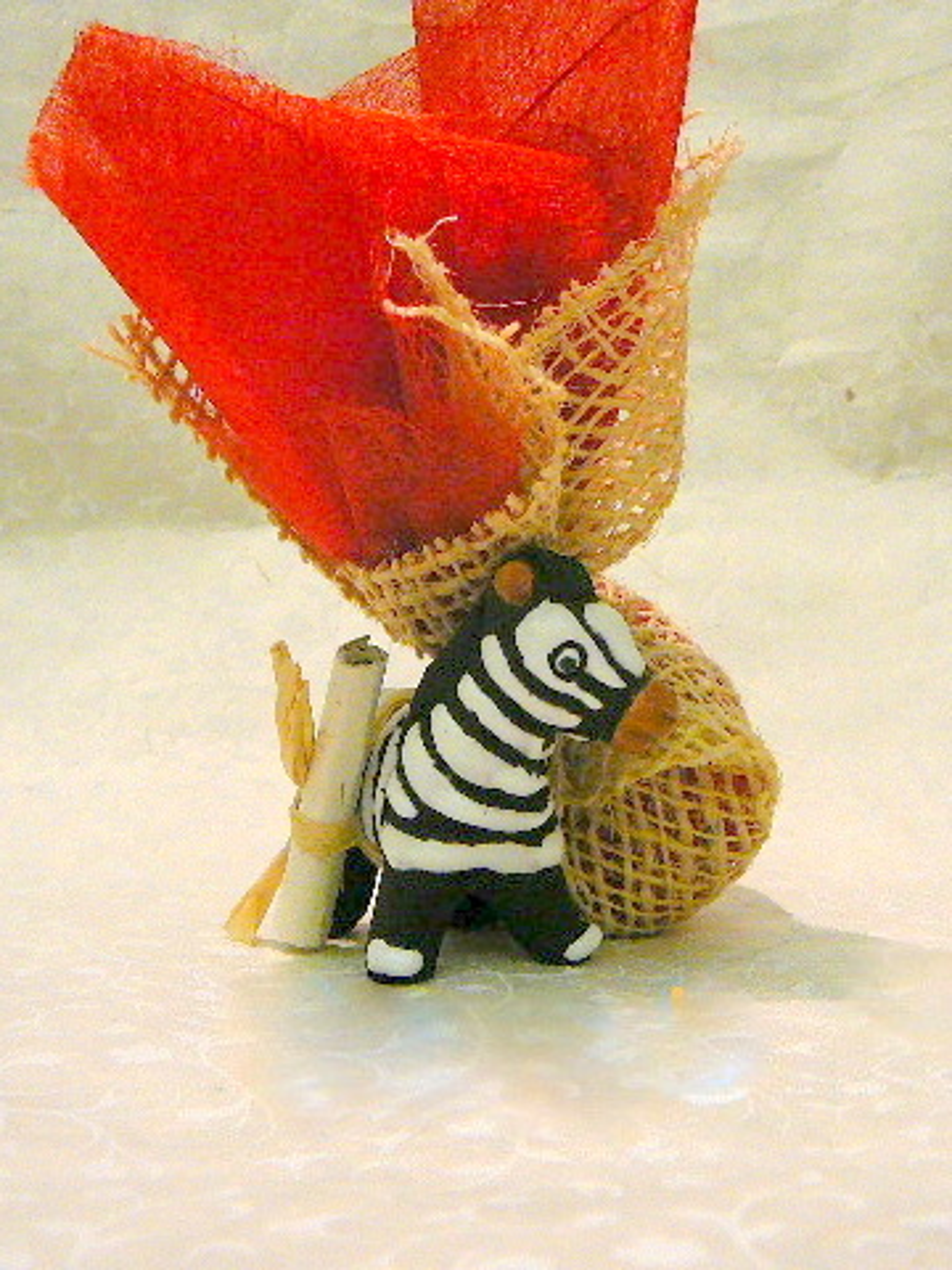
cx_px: 476
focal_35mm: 35
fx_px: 1283
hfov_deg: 40.7
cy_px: 635
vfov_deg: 52.6
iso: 200
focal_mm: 5.2
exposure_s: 1/60
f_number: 2.8
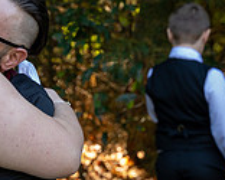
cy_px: 114
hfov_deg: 9.5
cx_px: -22
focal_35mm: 202
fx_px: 1346
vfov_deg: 7.7
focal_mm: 58
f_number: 4.5
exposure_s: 1/200
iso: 800
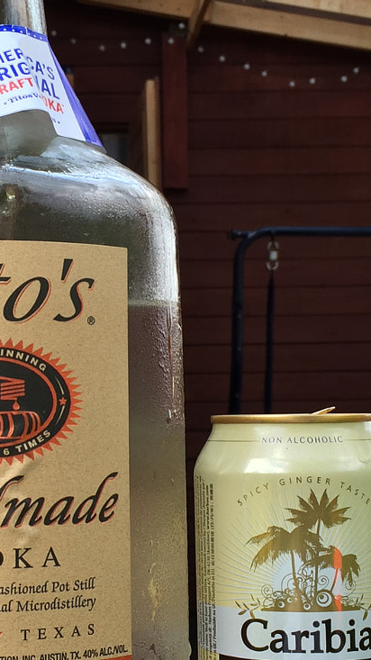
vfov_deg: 30.6
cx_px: 119
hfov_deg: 17.4
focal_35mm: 69
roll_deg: +0.2
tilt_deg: +3.6
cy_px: 332
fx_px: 1207
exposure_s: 1/176
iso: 32
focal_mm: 4.15
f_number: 2.2
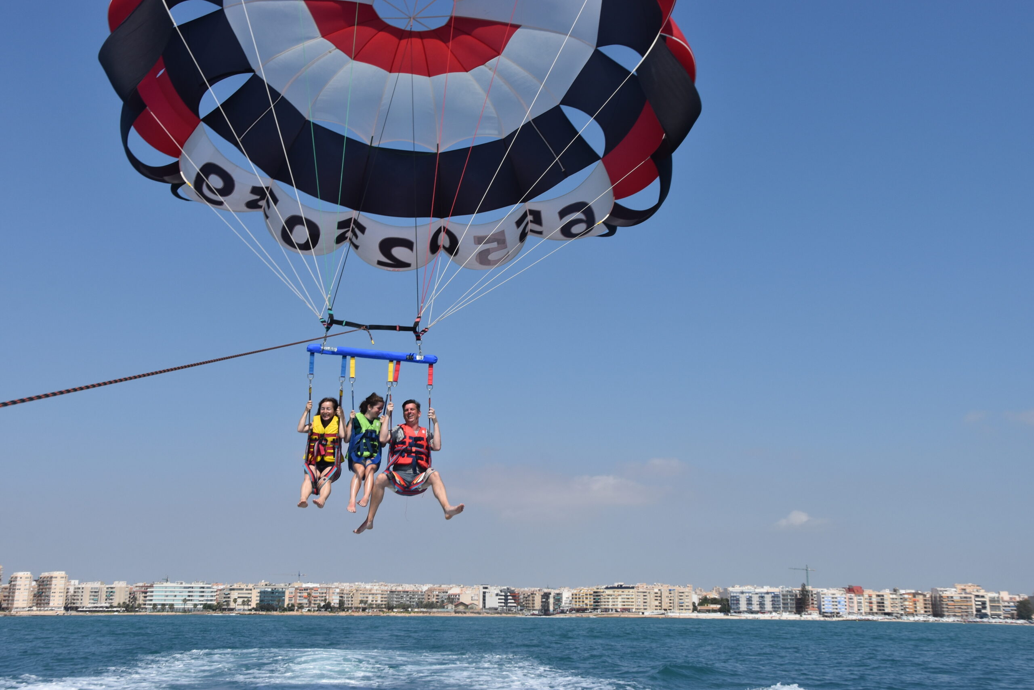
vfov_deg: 34.2
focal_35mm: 39
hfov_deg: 49.5
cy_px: 345
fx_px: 1120
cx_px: 517
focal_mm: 26
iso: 200
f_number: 11
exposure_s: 1/500
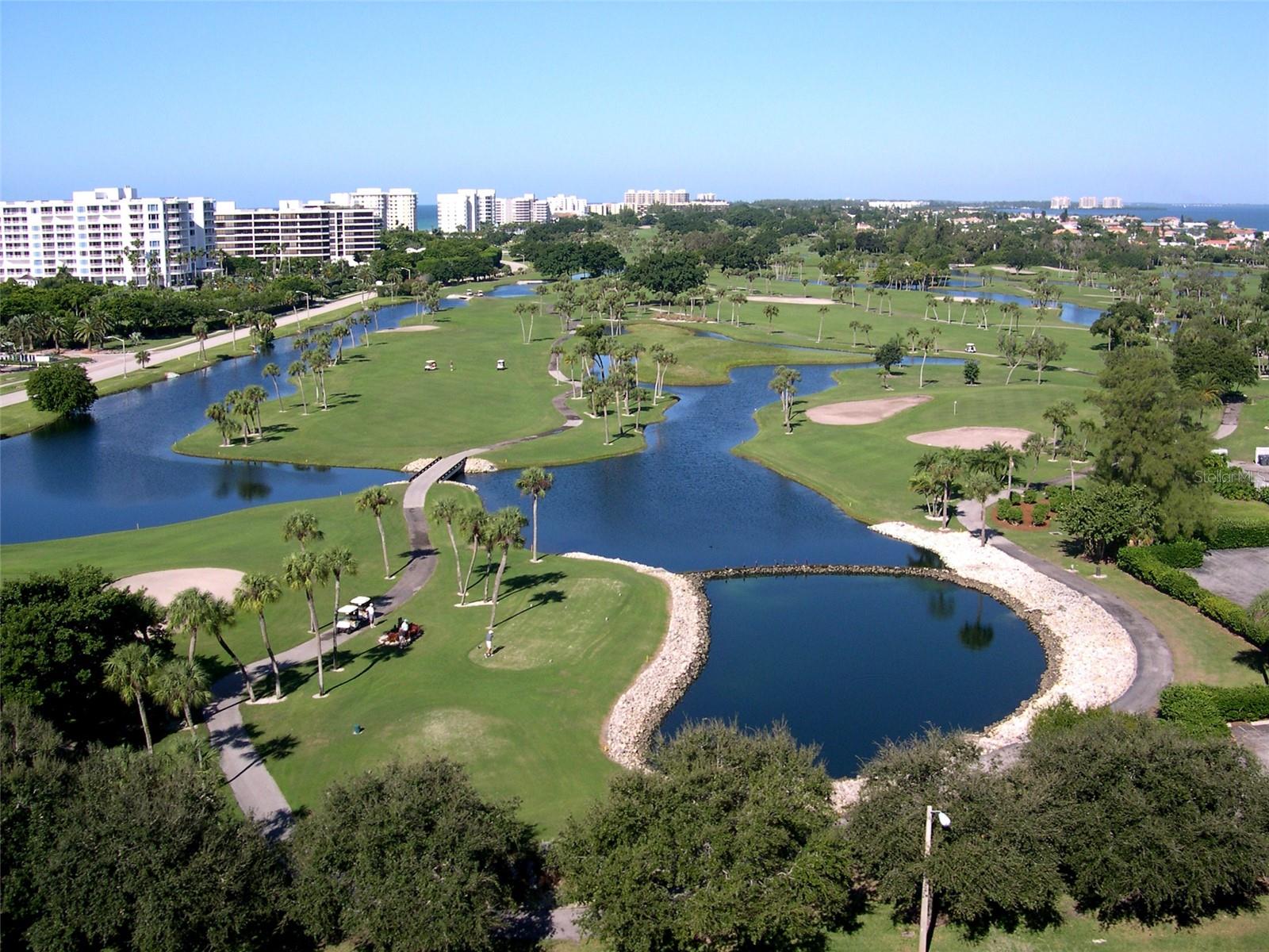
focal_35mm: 38
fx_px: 1393
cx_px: 634
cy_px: 476
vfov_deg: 37.7
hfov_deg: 49.0
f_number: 7.6
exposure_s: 1/184
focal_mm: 8
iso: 100
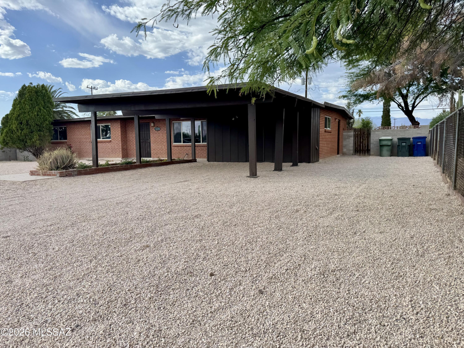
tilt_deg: -5.3
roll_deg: +0.6
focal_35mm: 24
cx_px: 232
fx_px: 322
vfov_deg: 56.8
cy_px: 174
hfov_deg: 71.6
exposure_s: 1/2506
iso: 80
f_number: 1.78
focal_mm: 6.76
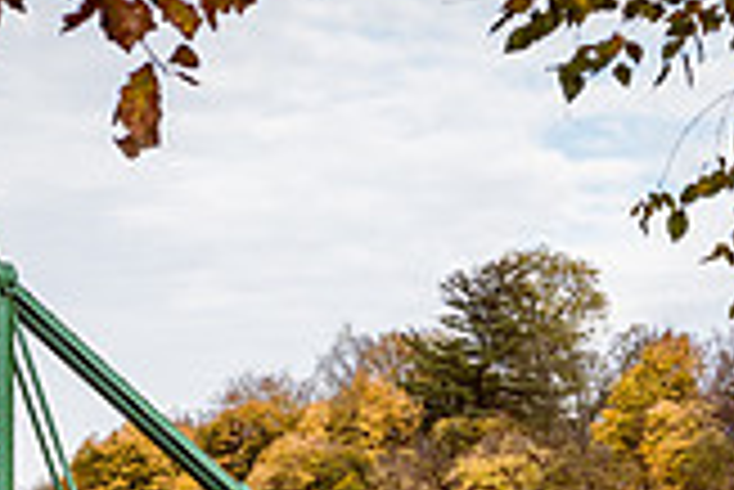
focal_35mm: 203
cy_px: 834
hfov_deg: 10.1
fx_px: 4143
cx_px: 342
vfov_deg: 6.6
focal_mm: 38
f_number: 6.3
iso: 200
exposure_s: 1/200
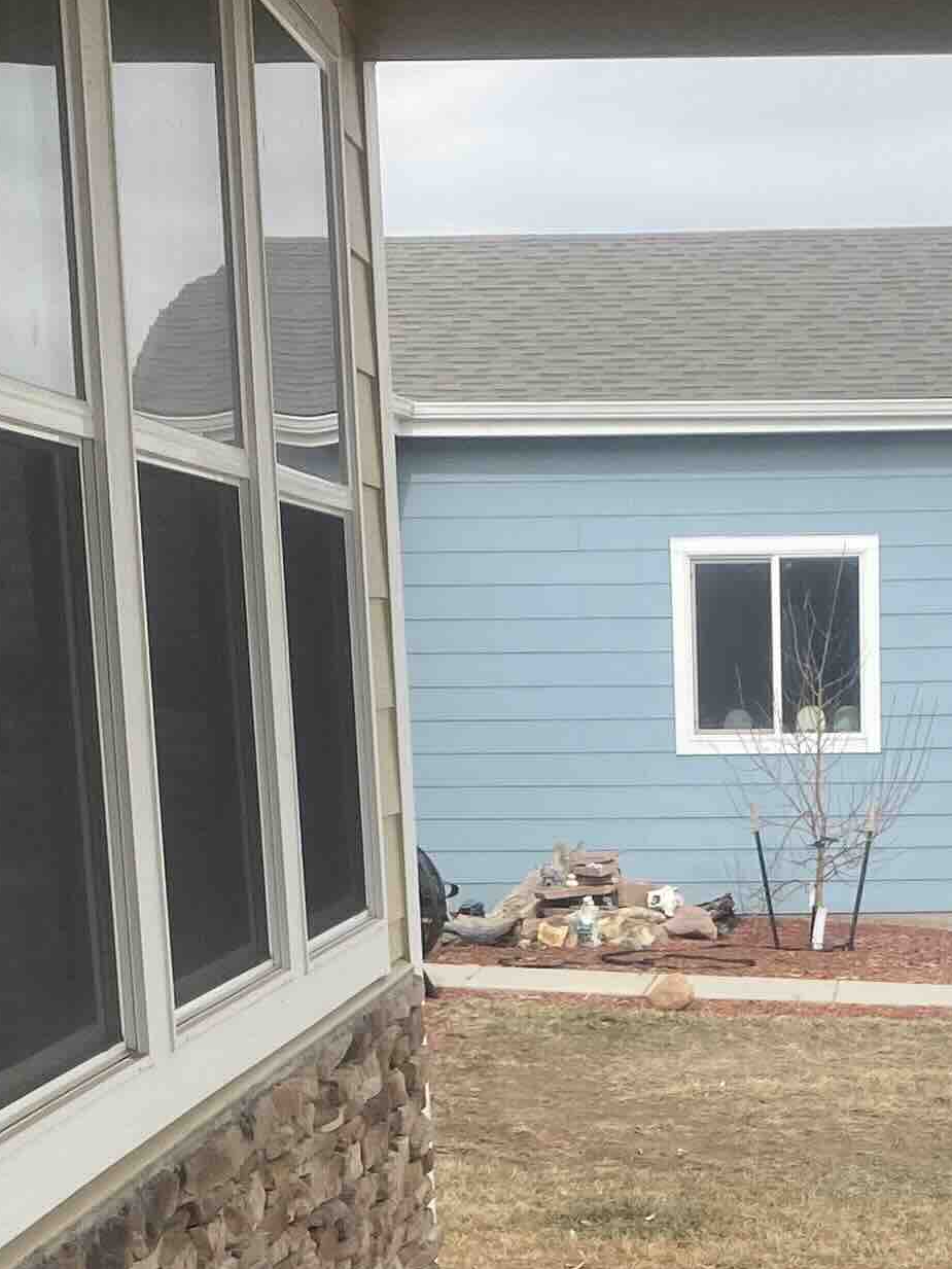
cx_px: 824
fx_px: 3116
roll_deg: +1.3
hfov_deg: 17.2
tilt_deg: -12.6
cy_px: 1478
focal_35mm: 85
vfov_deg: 21.5
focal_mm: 4.25
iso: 32
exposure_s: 1/1522
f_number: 1.8
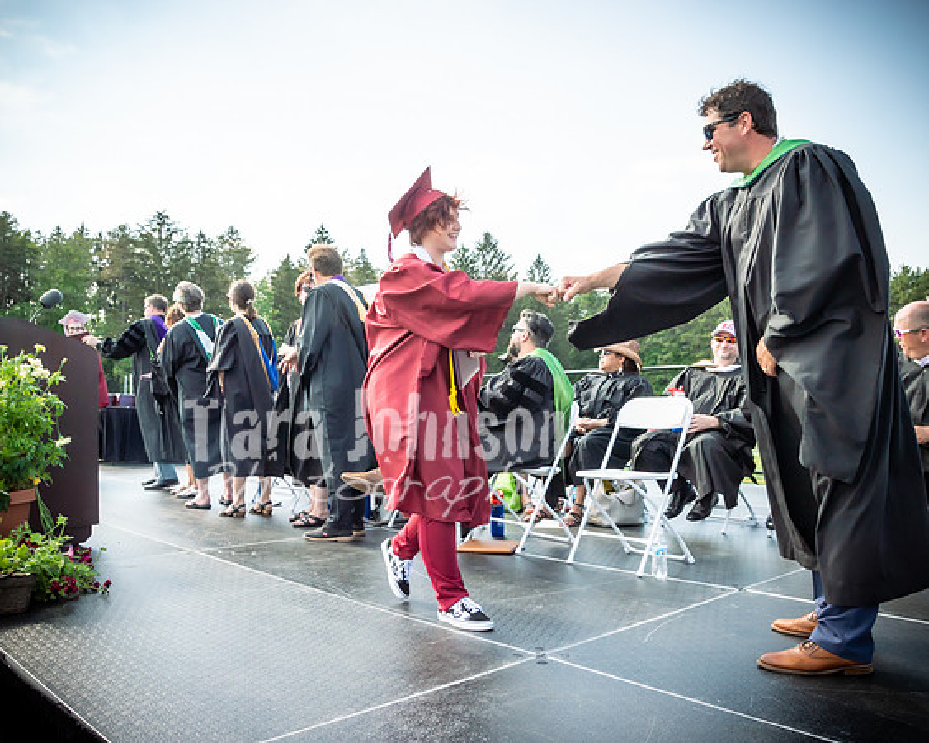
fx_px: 791
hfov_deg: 60.9
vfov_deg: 50.3
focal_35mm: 29
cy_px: 372
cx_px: 464
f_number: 7.1
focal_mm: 17
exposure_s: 1/500
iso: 200
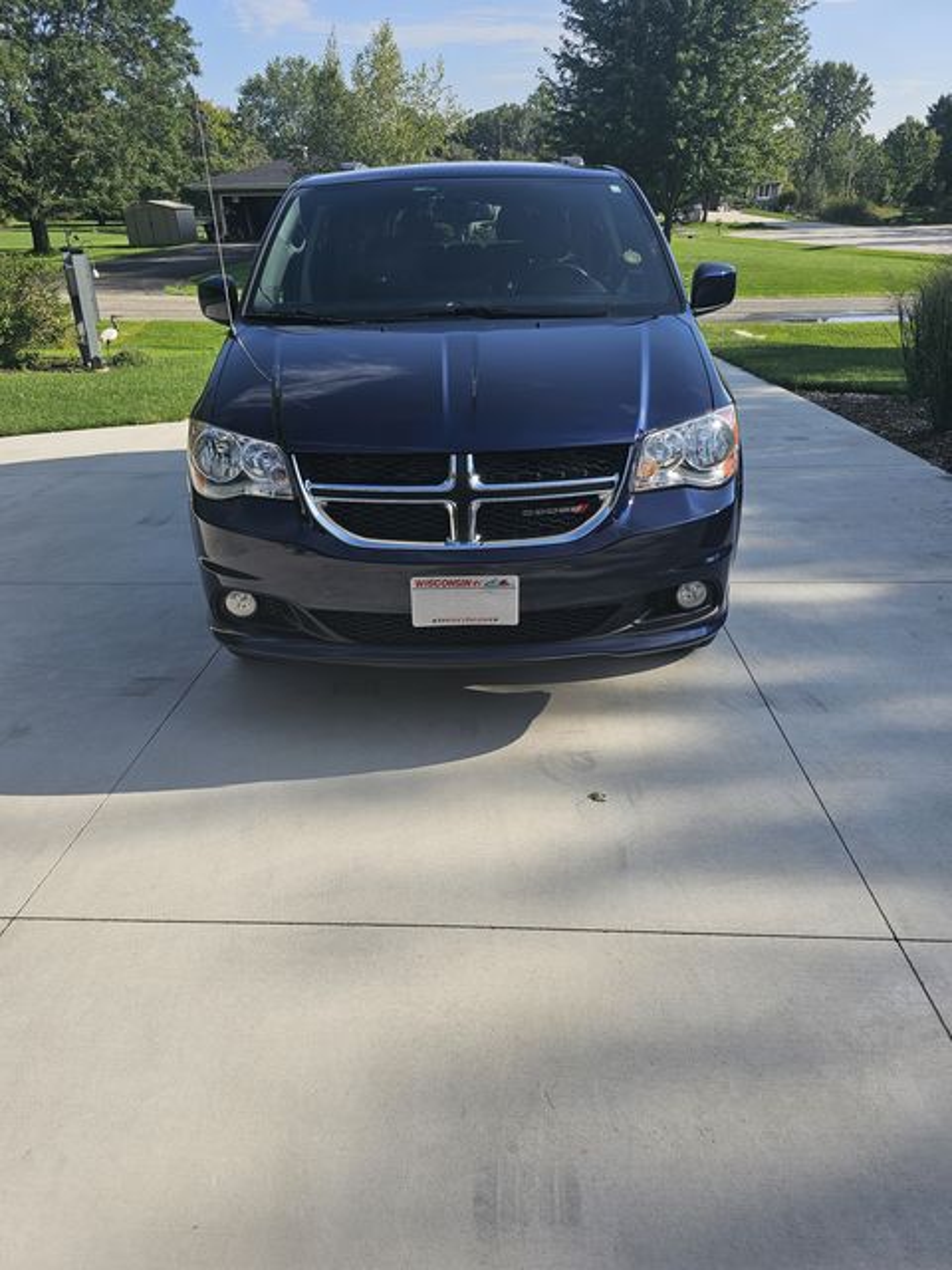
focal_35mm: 23
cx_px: 476
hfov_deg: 58.9
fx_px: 843
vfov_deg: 73.9
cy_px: 635
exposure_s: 1/541
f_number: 1.7
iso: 10
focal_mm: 6.3
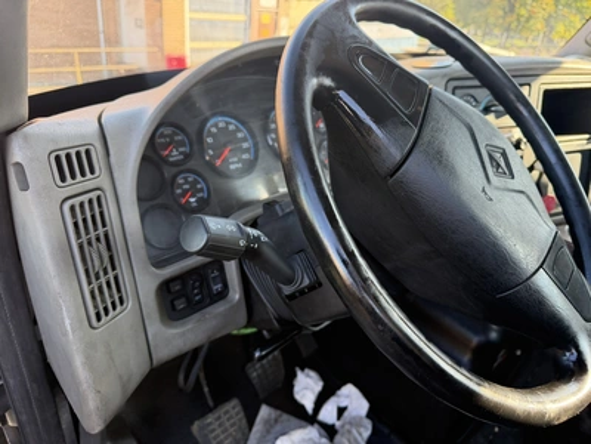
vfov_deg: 56.8
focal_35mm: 24
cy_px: 222
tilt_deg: -27.7
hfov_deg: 71.6
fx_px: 410
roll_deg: -4.2
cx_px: 296
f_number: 1.78
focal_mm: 6.76
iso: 200
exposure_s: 1/233
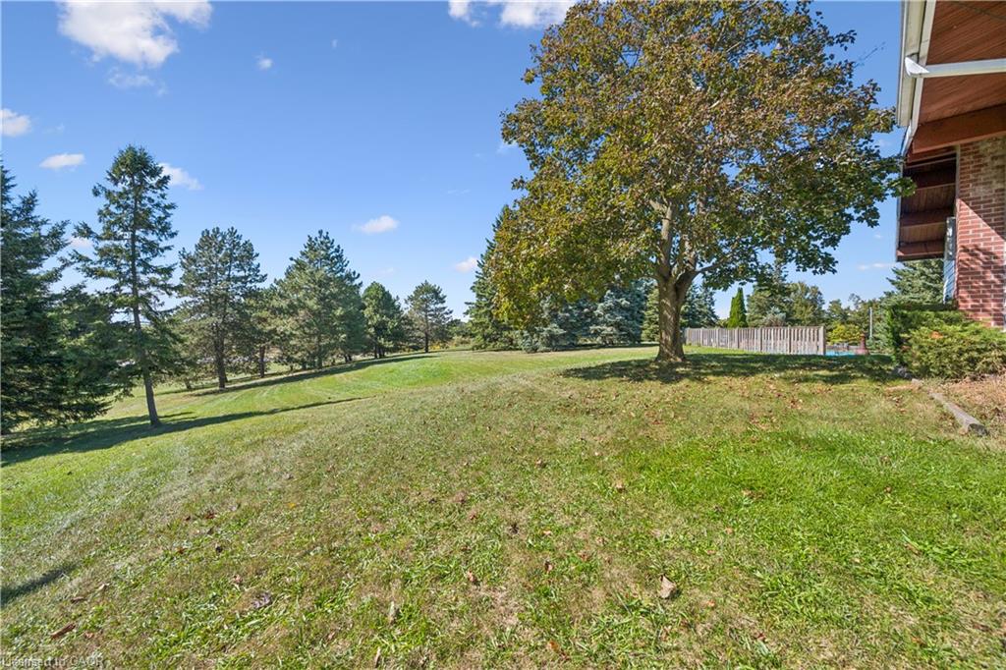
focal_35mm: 14
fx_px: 391
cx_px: 503
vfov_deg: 81.2
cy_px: 335
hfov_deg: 104.3
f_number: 6.3
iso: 800
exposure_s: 1/2500
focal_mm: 14
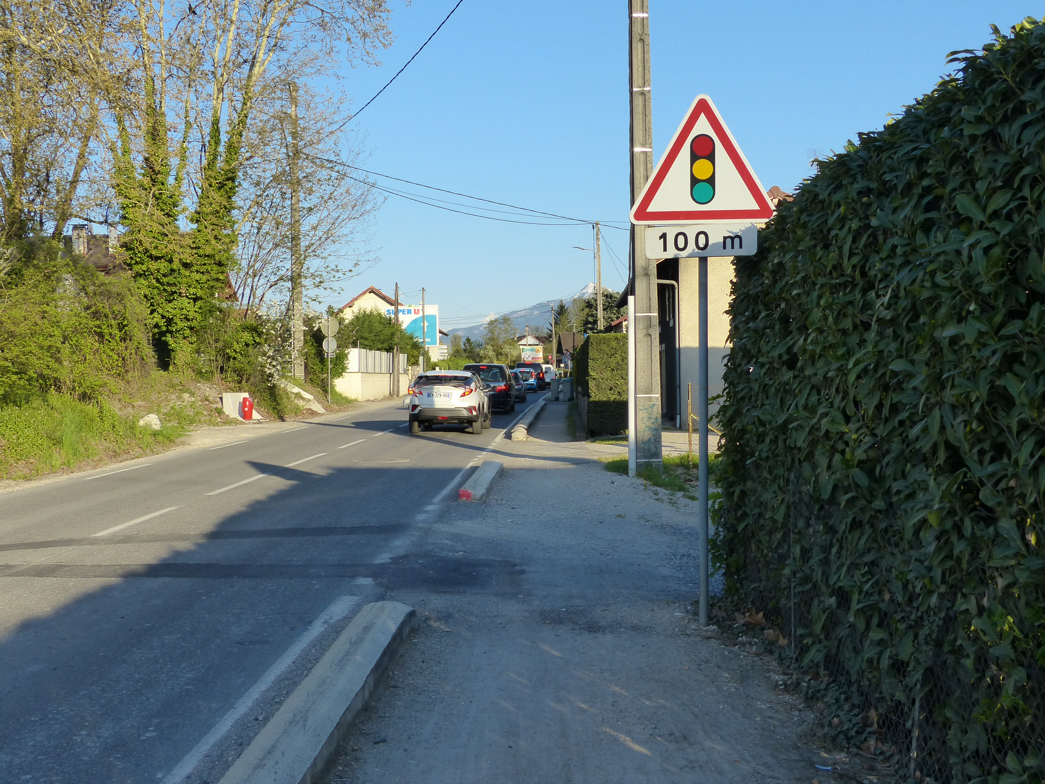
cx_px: 522
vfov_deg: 35.1
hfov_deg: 45.8
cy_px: 392
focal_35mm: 41
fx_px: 1238
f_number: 4
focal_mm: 7.1
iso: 200
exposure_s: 1/800
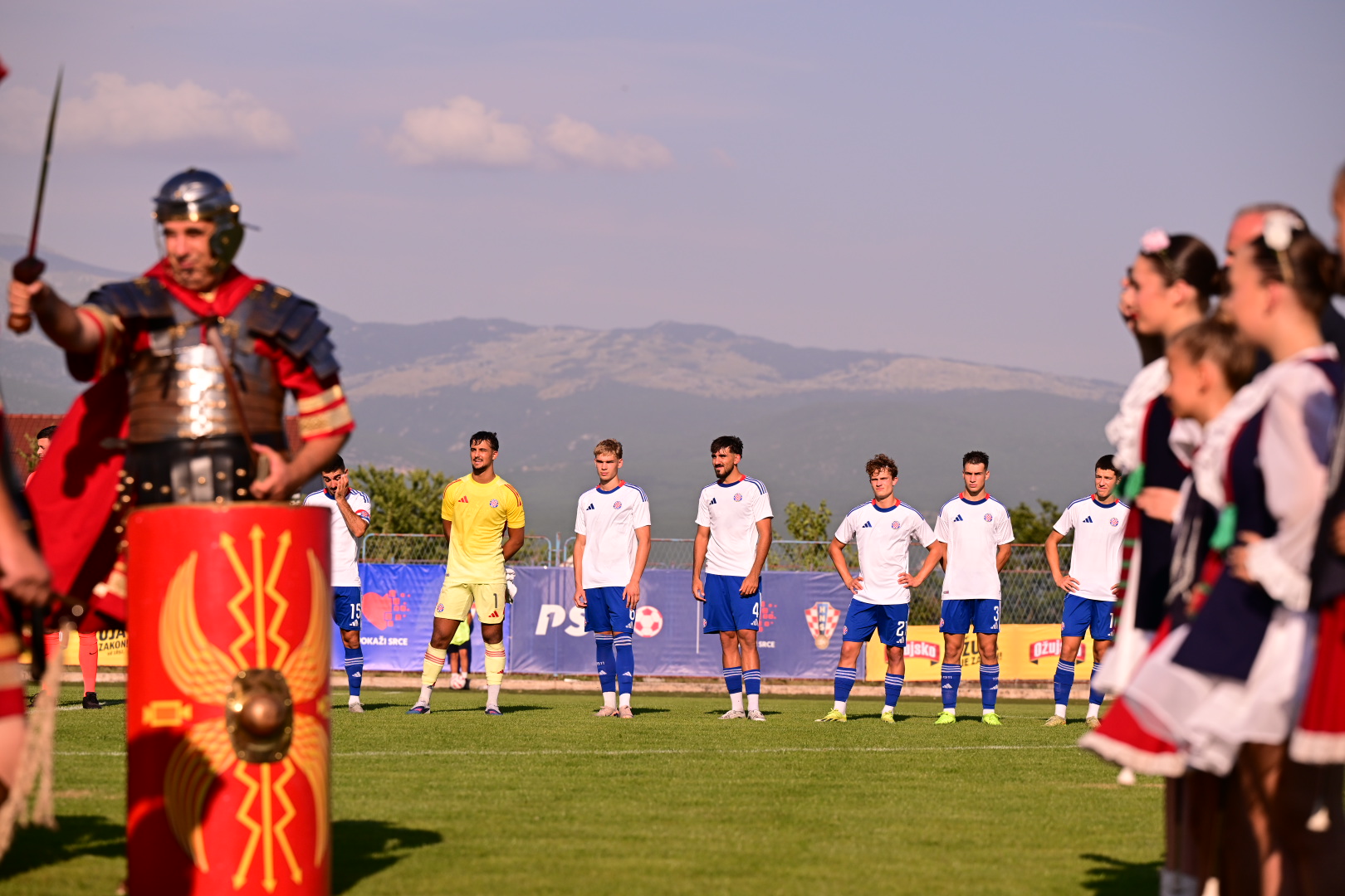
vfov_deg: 10.5
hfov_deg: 15.8
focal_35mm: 130
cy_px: 448
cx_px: 672
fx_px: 4857
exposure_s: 1/4000
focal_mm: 130
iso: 320
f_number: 4.5
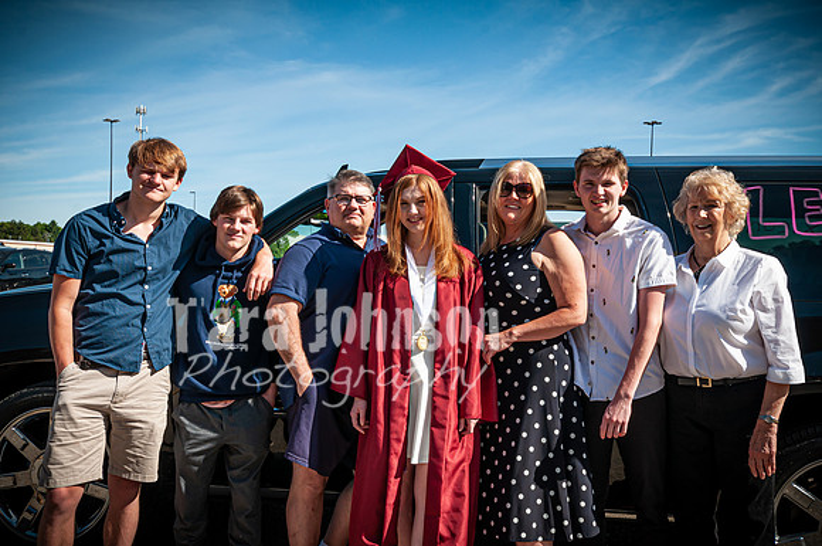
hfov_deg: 53.2
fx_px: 821
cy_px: 273
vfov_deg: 36.8
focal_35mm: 36
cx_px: 411
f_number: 9
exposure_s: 1/320
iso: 200
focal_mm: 24
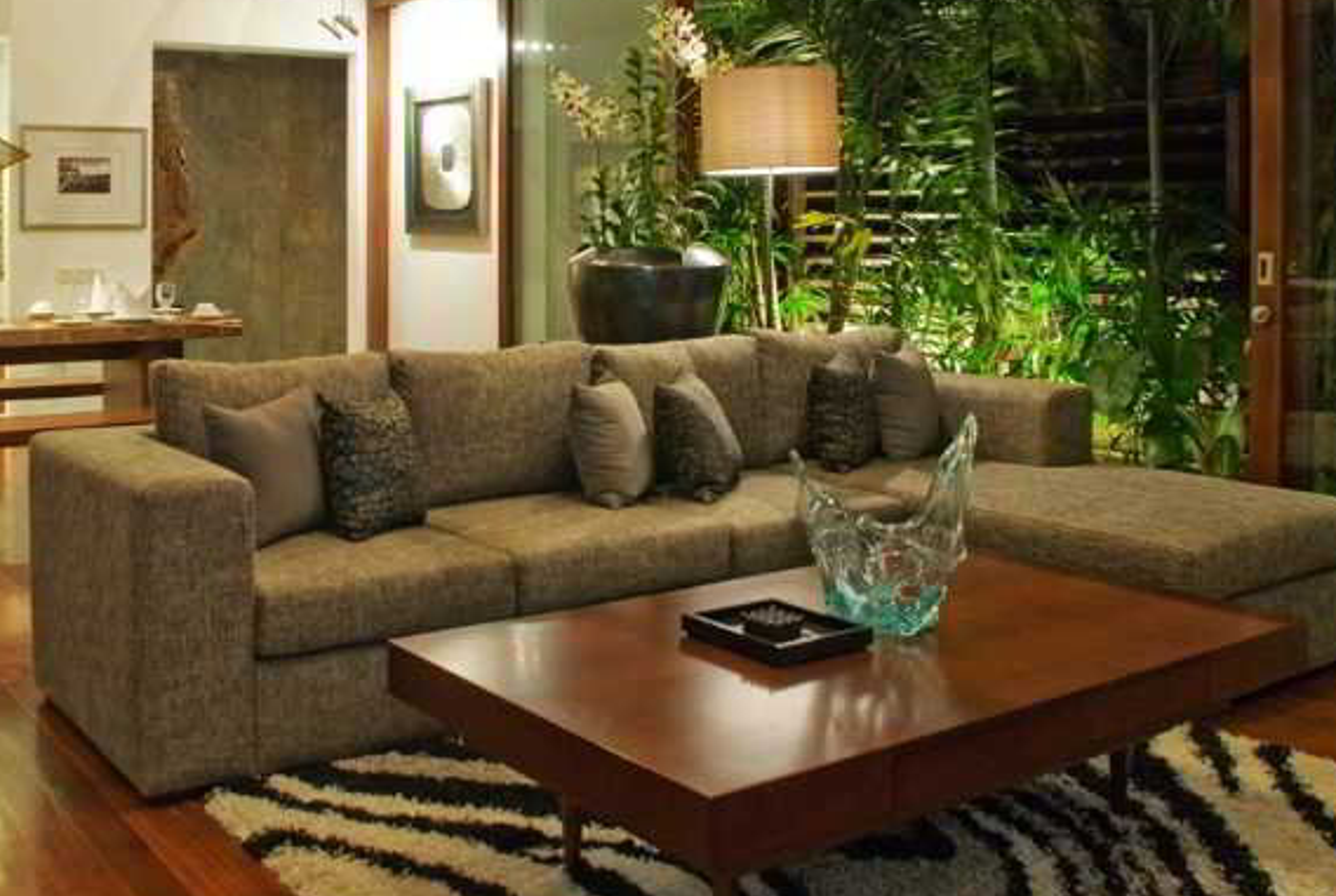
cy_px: 332
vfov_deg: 35.0
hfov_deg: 49.9
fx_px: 1413
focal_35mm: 38
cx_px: 468
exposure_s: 1
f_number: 5
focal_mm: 18
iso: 250
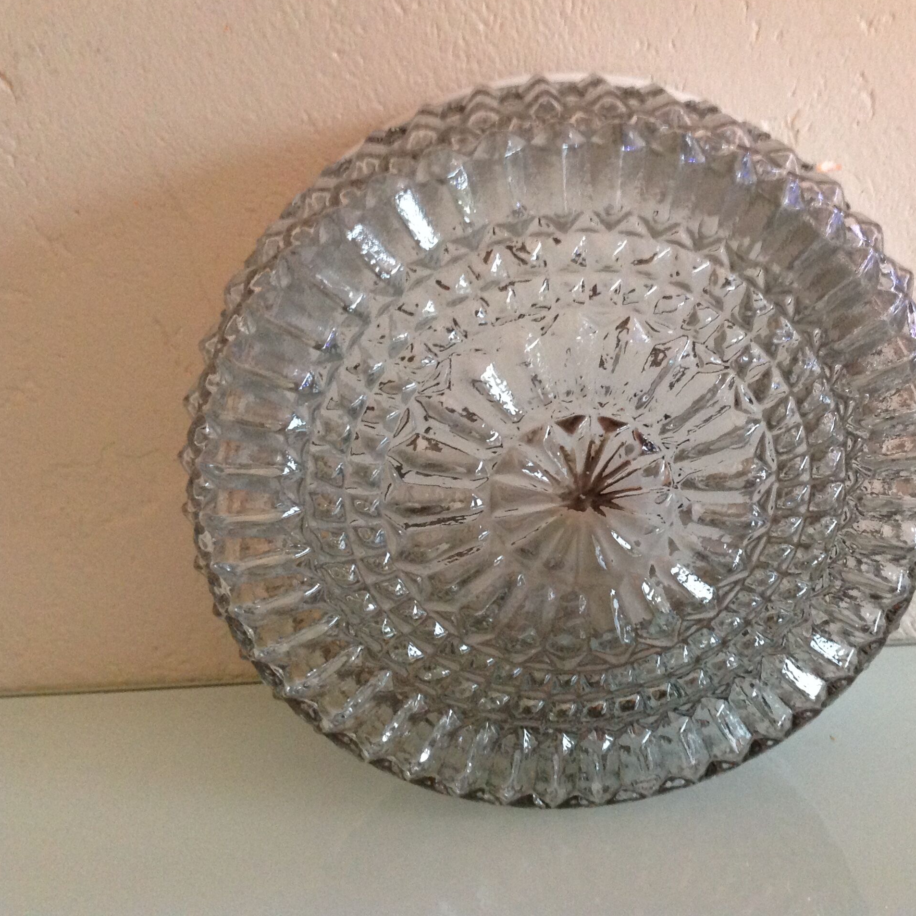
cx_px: 606
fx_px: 1257
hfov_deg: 39.6
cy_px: 451
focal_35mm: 42
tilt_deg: -20.7
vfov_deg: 40.0
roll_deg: +0.7
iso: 320
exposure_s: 1/15
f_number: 2.4
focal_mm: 4.28
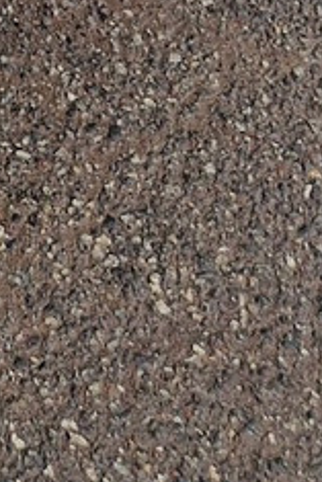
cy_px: -1030
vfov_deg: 9.4
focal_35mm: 163
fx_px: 2184
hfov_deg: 8.1
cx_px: -299
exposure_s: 1/180
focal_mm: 5.4
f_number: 1.8
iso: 50
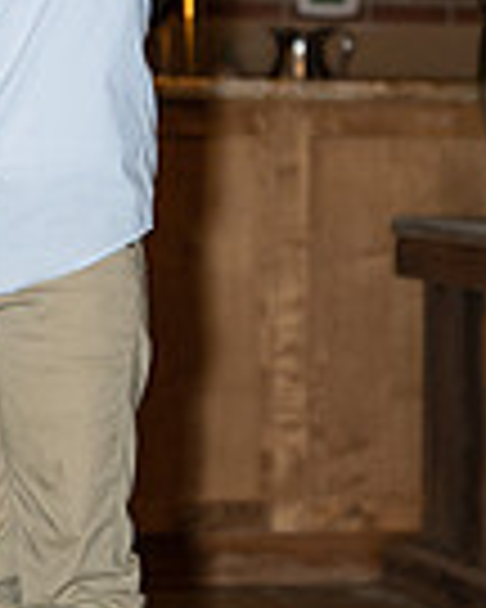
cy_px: 104
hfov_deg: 8.5
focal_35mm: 181
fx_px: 3254
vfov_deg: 10.6
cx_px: -36
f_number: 2.8
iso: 2000
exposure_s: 1/125
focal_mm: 58
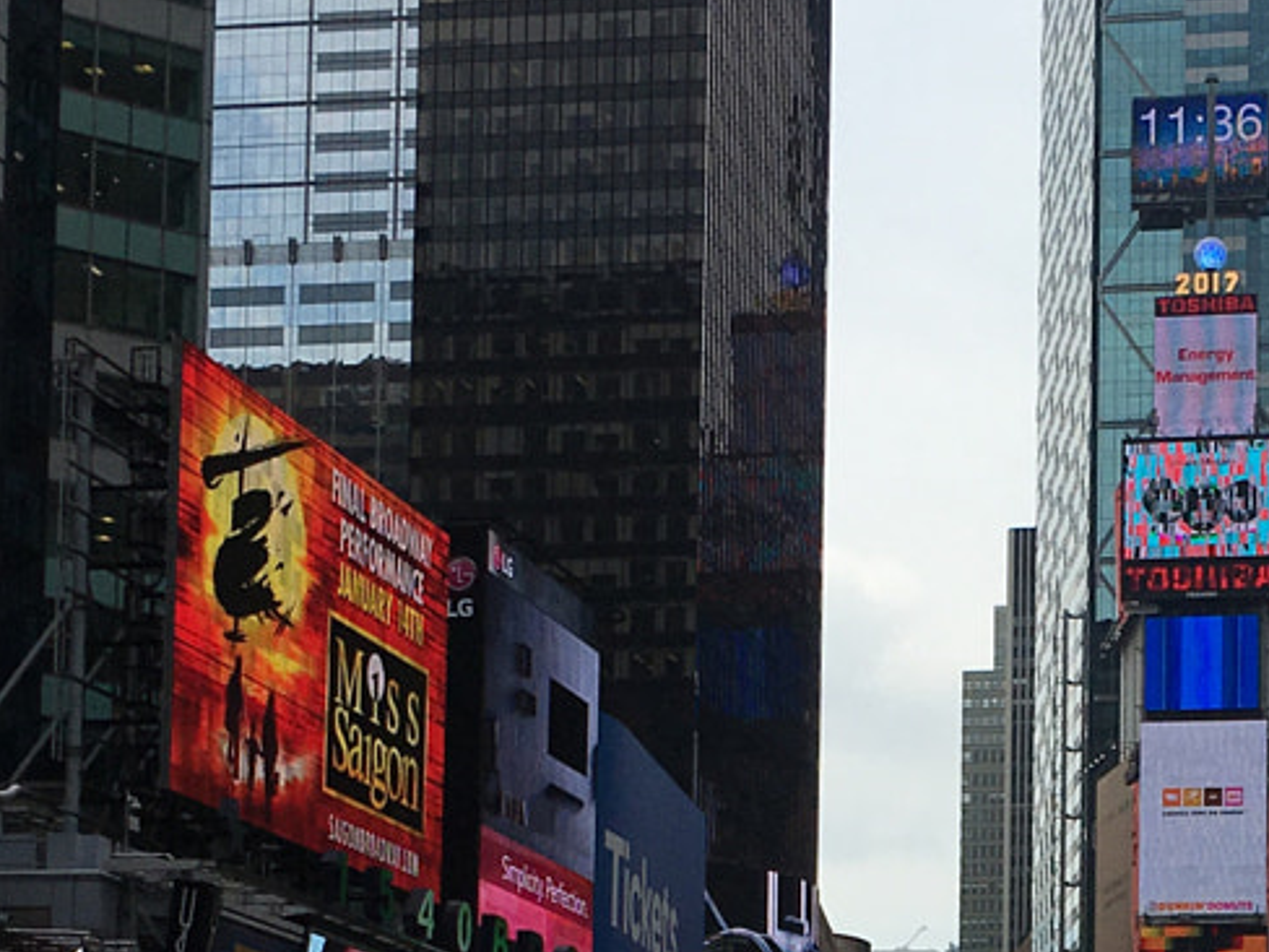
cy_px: 1103
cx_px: 1056
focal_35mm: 95
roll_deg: -0.7
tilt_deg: +4.7
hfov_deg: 20.4
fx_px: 3483
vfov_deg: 15.1
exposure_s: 1/2959
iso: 25
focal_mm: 4.15
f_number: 2.2
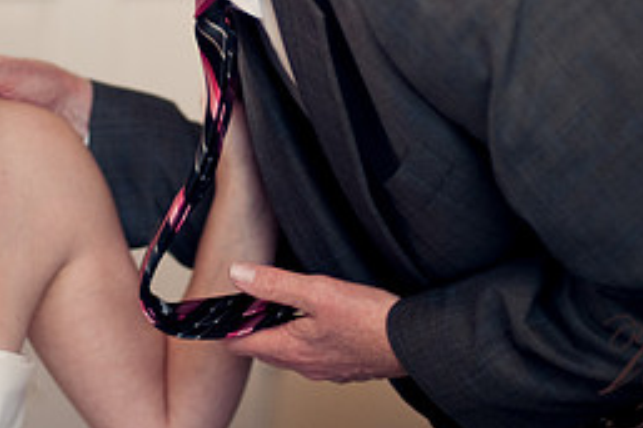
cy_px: 0
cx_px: 40
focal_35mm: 113
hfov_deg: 17.8
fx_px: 2017
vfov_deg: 12.0
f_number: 1.4
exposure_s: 1/160
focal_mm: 50
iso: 400
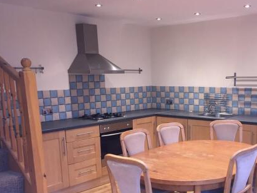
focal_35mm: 41
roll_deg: +1.4
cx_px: 179
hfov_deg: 44.8
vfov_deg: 34.7
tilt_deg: -9.9
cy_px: 133
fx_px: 304
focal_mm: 4.15
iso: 100
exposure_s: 1/33
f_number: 2.2
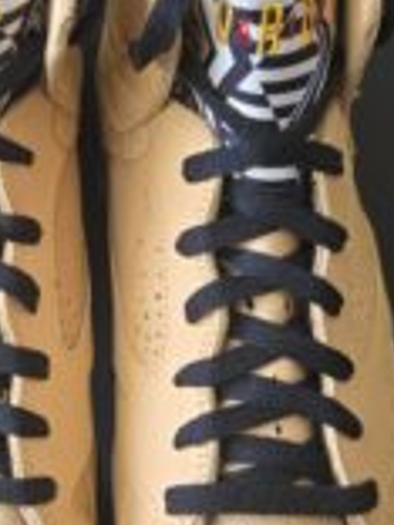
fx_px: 895
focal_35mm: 59
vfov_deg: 32.7
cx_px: 114
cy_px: 266
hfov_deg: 24.6
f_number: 1.8
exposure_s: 1/120
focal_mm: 5.4
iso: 400
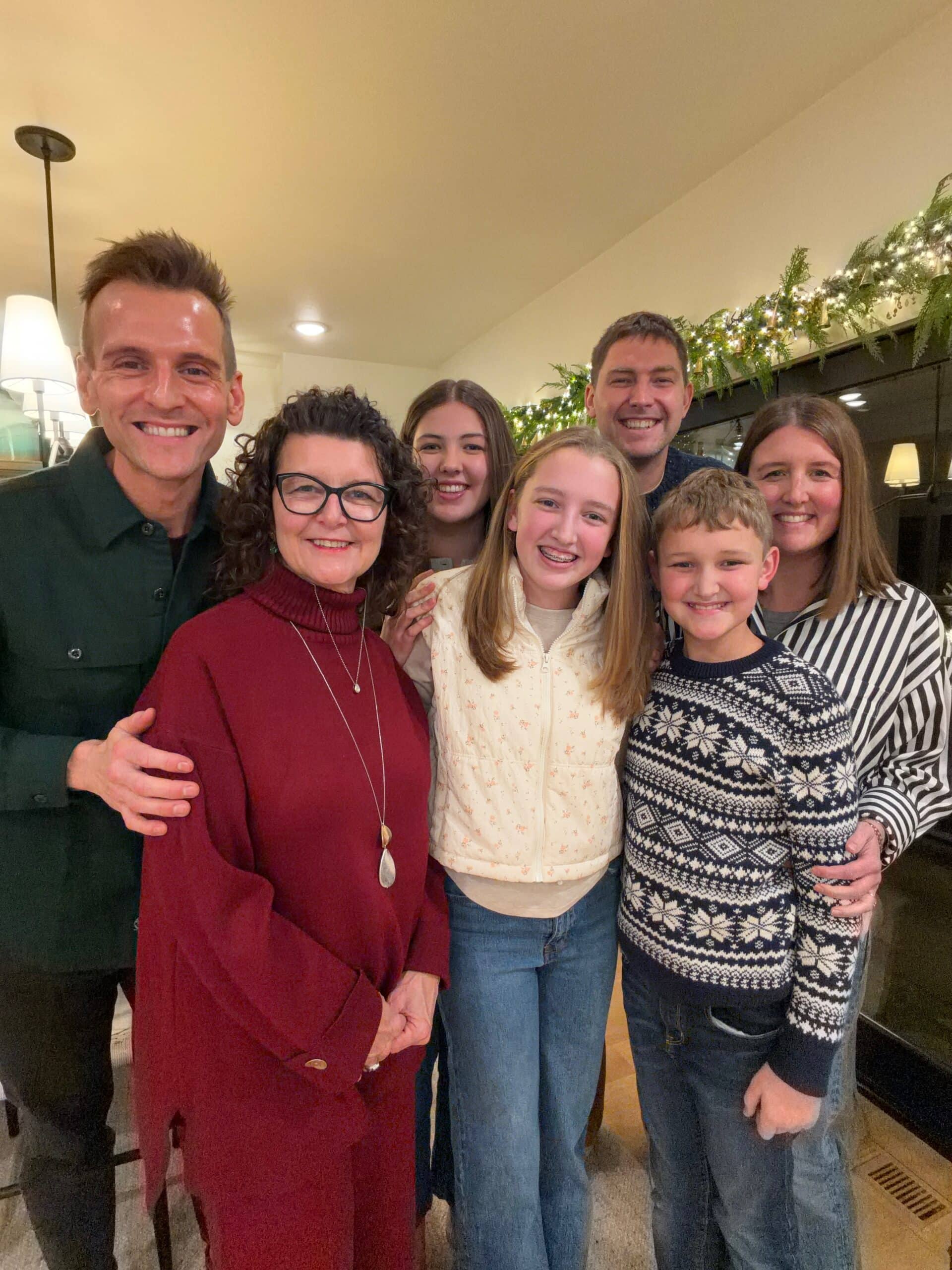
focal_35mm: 19
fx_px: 697
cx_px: 476
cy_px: 635
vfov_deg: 84.7
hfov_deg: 68.7
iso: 320
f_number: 1.9
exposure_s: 1/30
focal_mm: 2.71
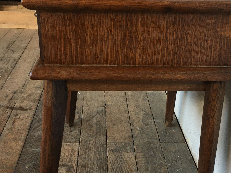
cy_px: 117
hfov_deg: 36.1
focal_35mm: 53
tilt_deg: -26.9
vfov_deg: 27.3
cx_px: 128
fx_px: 354
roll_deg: -2.5
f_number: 2.2
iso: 64
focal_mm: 4.15
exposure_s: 1/33
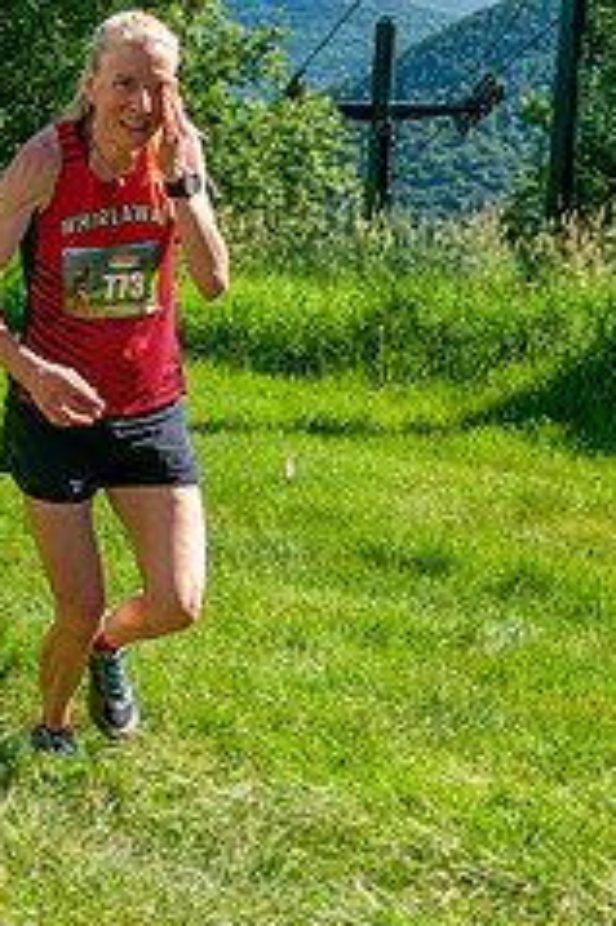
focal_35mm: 96
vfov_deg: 21.2
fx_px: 2467
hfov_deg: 14.2
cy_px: 500
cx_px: 192
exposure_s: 1/400
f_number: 8
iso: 200
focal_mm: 34
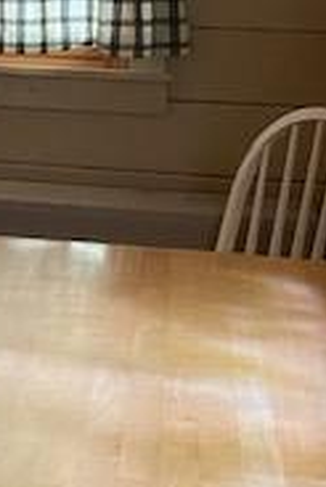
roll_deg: +0.4
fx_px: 1274
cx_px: -246
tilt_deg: -5.9
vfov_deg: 21.2
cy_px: 40
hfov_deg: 13.2
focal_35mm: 94
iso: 500
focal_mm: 4.25
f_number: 1.8
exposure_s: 1/42
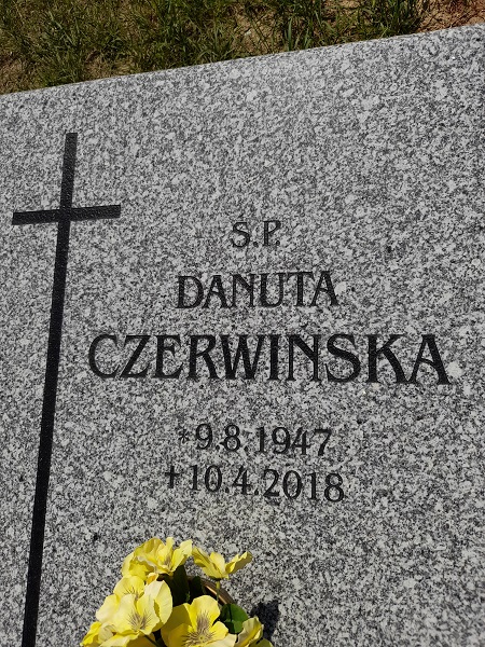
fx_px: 467
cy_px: 324
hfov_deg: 54.9
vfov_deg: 69.4
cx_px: 242
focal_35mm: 25
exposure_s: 1/1898
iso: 20
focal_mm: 4.6
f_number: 2
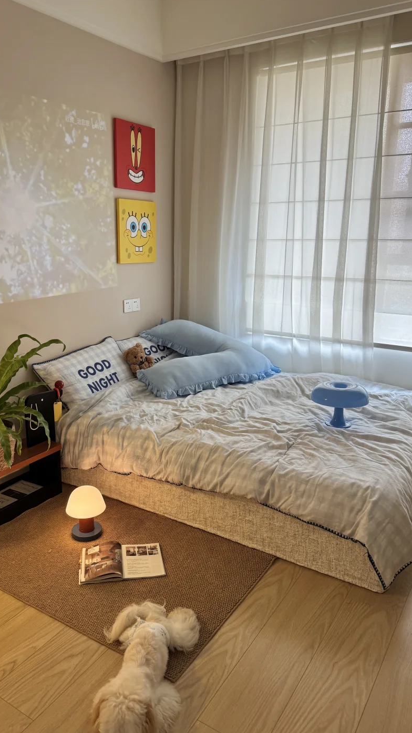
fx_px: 525
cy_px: 375
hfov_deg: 42.7
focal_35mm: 27
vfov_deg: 69.9
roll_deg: +3.2
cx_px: 170
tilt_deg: -15.1
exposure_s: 1/100
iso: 125
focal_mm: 6.76
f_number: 1.78
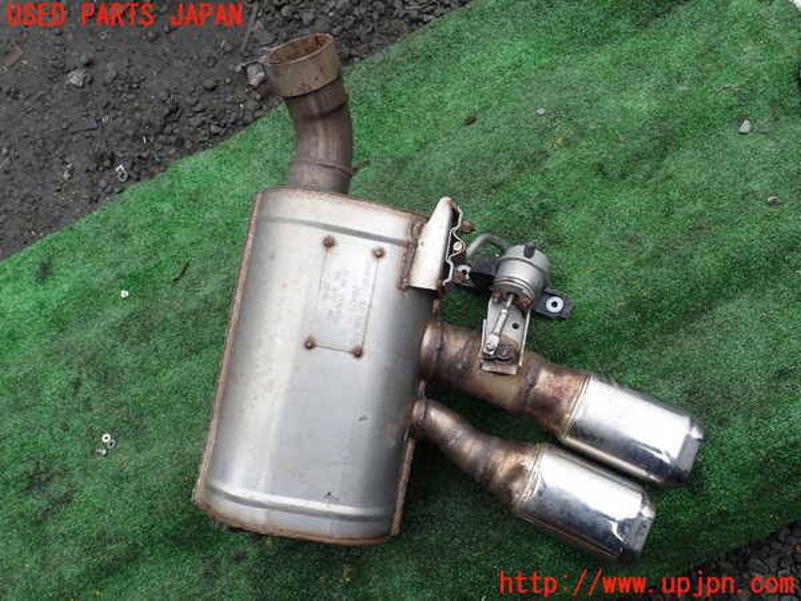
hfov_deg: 60.0
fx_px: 694
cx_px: 400
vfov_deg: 46.8
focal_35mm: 30
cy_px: 300
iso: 100
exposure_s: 1/400
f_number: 3.2
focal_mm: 5.4
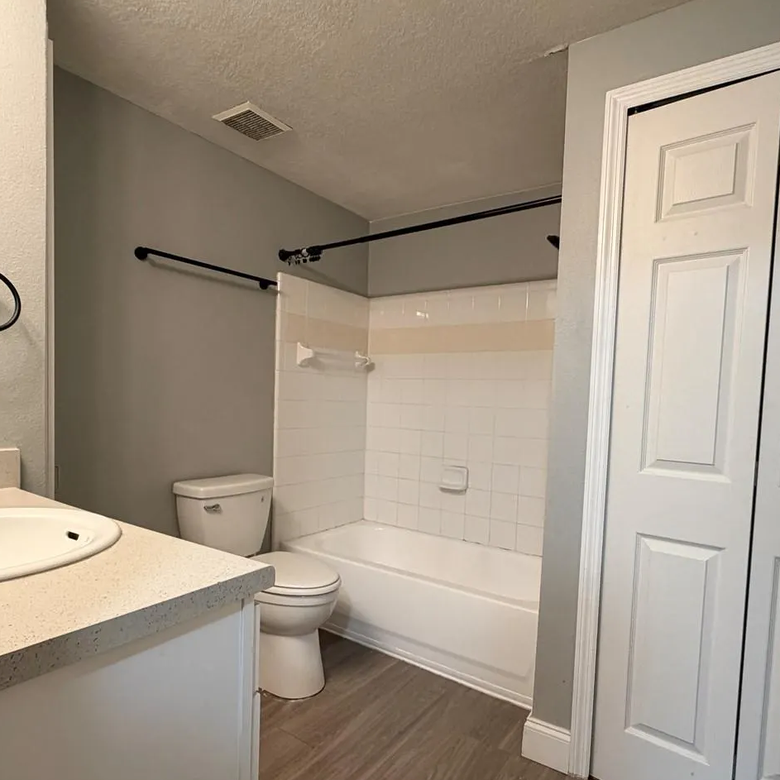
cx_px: 372
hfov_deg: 72.1
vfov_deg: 72.0
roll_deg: -2.1
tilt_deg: -3.1
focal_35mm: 21
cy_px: 428
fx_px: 535
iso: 250
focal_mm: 2.22
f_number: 2.2
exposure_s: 1/60
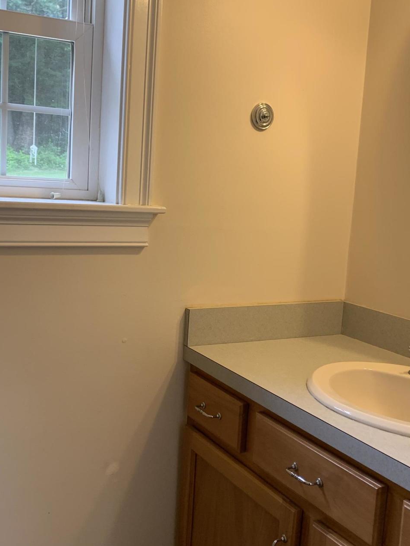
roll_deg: -3.0
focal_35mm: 41
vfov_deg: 45.8
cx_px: 162
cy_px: 257
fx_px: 647
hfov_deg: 35.0
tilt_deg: -6.1
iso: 80
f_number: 1.8
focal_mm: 4.25
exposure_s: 1/60
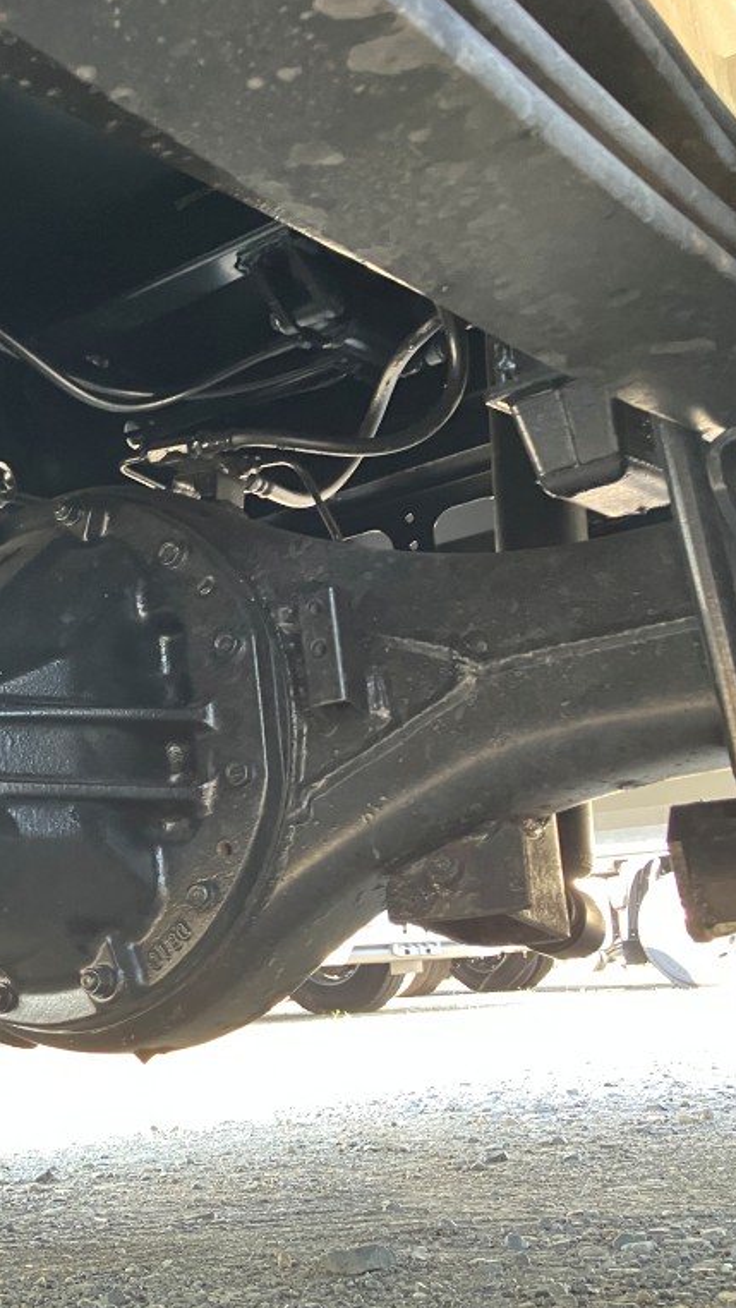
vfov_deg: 49.4
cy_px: 652
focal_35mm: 41
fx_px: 1422
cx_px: -112
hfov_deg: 26.3
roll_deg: +3.9
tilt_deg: +12.0
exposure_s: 1/60
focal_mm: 3.99
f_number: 1.8
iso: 160
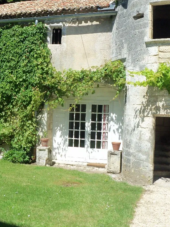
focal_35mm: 55
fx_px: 360
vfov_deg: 34.9
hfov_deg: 26.5
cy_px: 97
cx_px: 65
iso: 80
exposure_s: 1/160
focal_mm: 5.7
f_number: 8.8
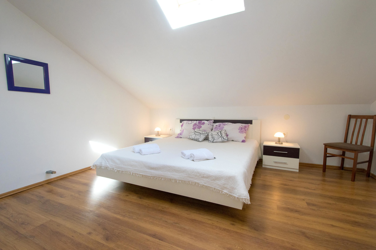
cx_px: 188
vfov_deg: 77.3
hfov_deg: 100.4
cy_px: 125
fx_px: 157
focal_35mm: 15
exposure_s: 1/160
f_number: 6.3
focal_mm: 10
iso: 400
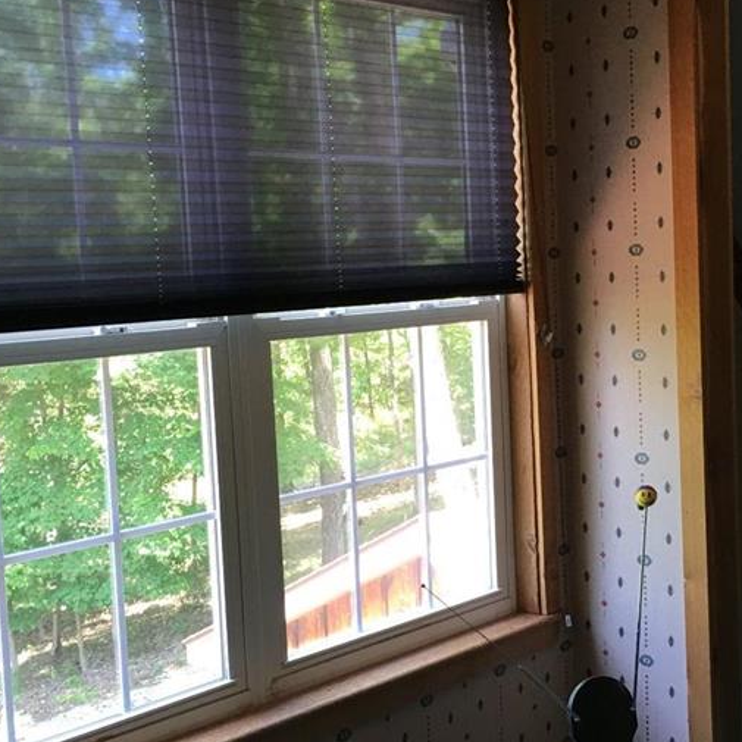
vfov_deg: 32.8
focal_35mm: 52
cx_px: 522
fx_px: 1261
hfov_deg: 32.4
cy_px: 389
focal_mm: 4.15
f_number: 2.2
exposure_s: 1/30
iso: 40
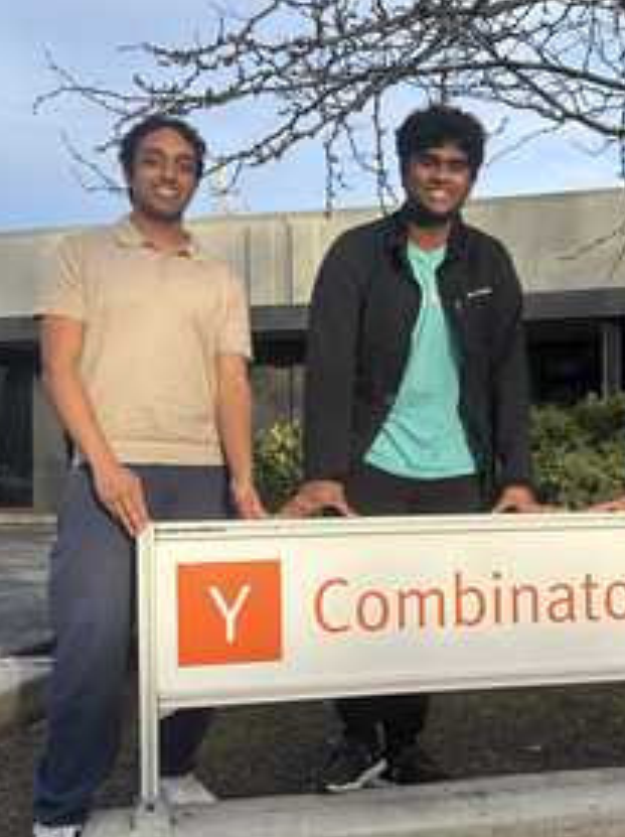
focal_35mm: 47
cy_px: 483
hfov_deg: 30.4
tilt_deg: -0.6
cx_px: 454
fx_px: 1134
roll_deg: -0.5
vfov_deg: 40.4
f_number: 1.5
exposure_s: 1/1266
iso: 50
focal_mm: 5.7
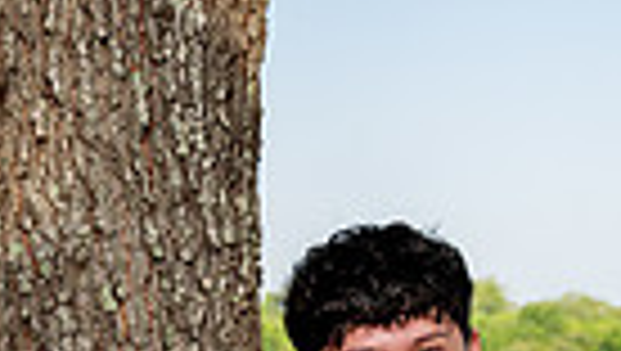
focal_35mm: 109
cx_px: 338
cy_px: 954
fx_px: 1797
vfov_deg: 9.4
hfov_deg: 19.6
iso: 100
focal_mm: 32
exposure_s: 1/250
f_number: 4
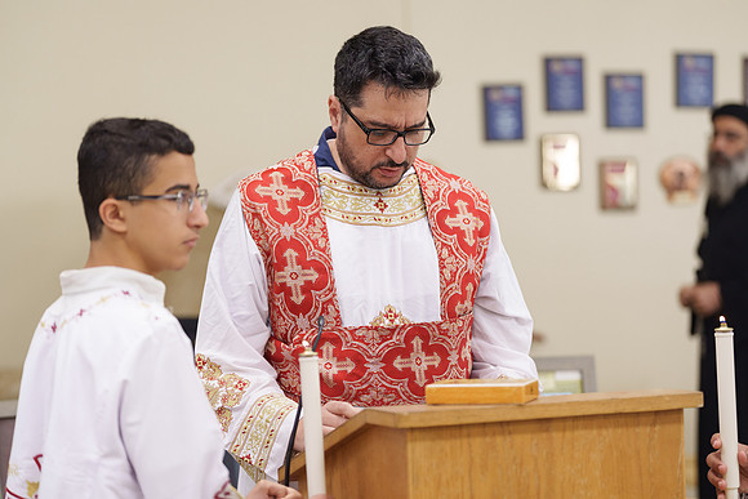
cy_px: 250
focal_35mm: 111
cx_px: 374
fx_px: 2307
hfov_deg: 18.4
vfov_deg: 12.3
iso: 1600
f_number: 2.8
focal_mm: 111
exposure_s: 1/160
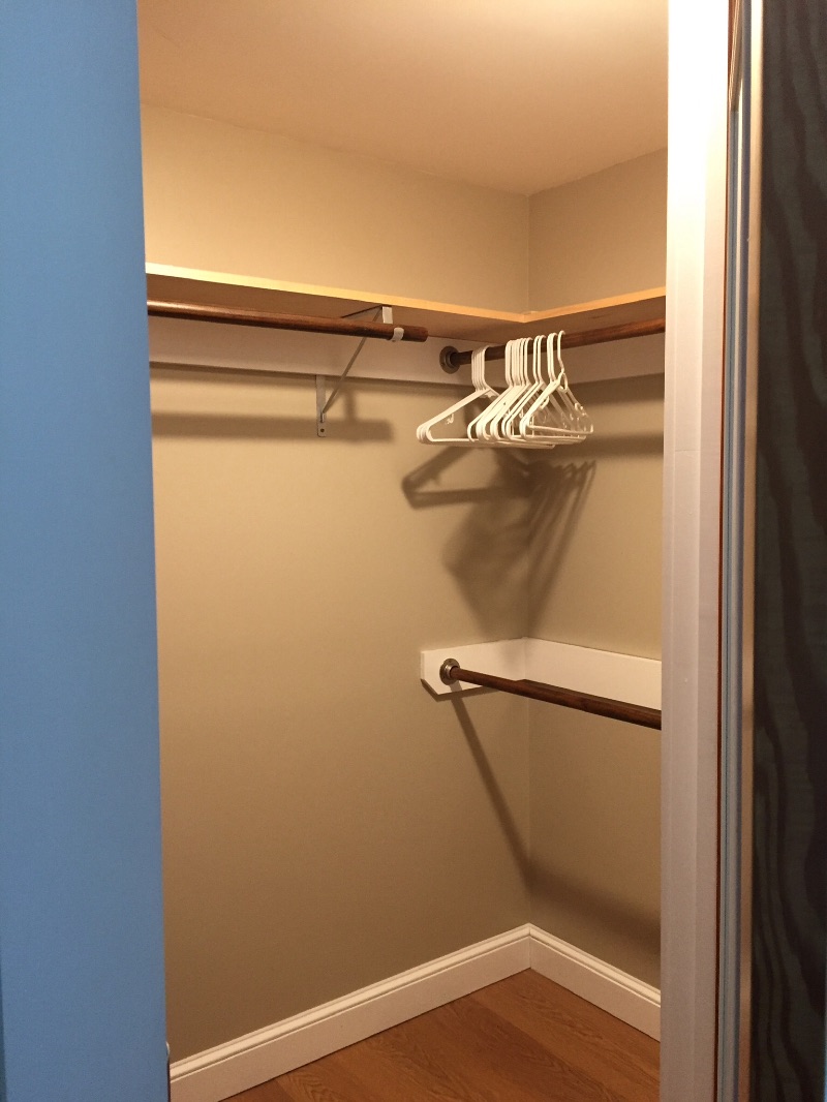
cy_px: 551
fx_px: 923
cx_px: 414
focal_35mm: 29
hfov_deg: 48.2
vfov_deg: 61.6
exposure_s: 1/30
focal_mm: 4.15
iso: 160
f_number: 2.2
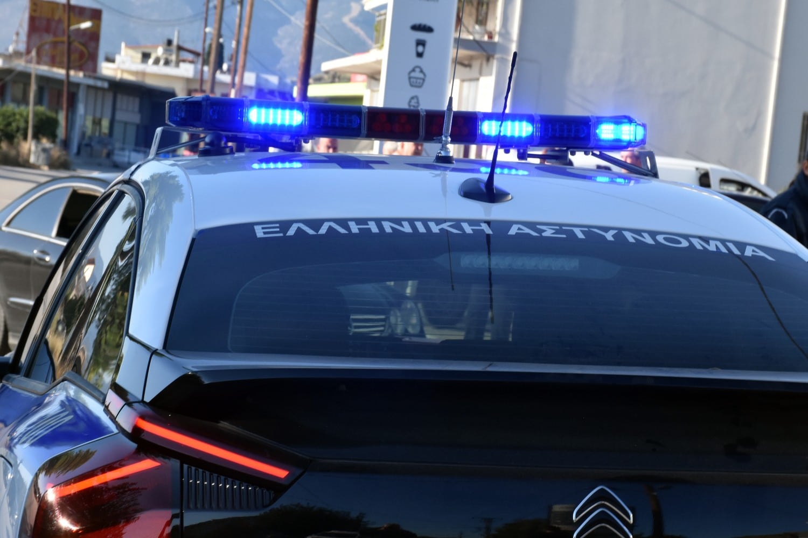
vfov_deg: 14.7
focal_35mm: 93
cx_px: 404
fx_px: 2087
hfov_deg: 21.9
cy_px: 269
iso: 800
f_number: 11
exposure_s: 1/500
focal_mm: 62
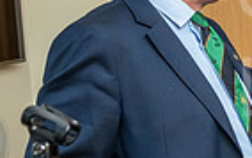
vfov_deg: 12.1
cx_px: 472
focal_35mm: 108
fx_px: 742
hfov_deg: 15.9
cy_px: 104
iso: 500
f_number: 5
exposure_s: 1/160
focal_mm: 26
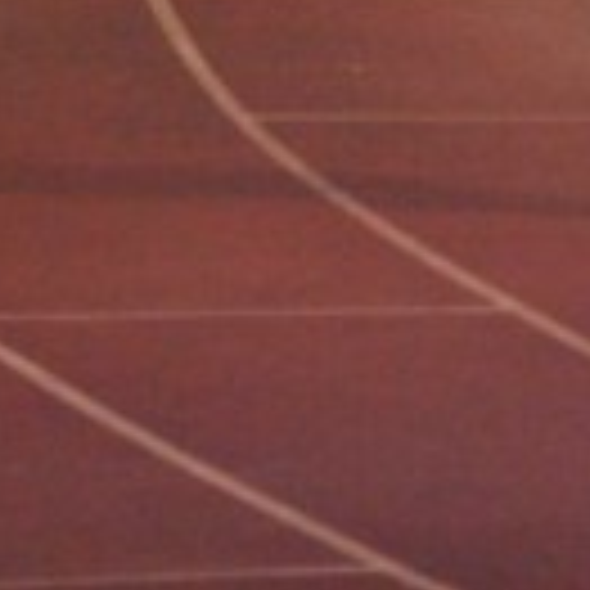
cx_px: 522
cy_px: -615
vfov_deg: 2.6
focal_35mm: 662
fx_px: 12758
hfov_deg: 2.6
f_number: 4.5
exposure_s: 1/60
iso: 1600
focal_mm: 85
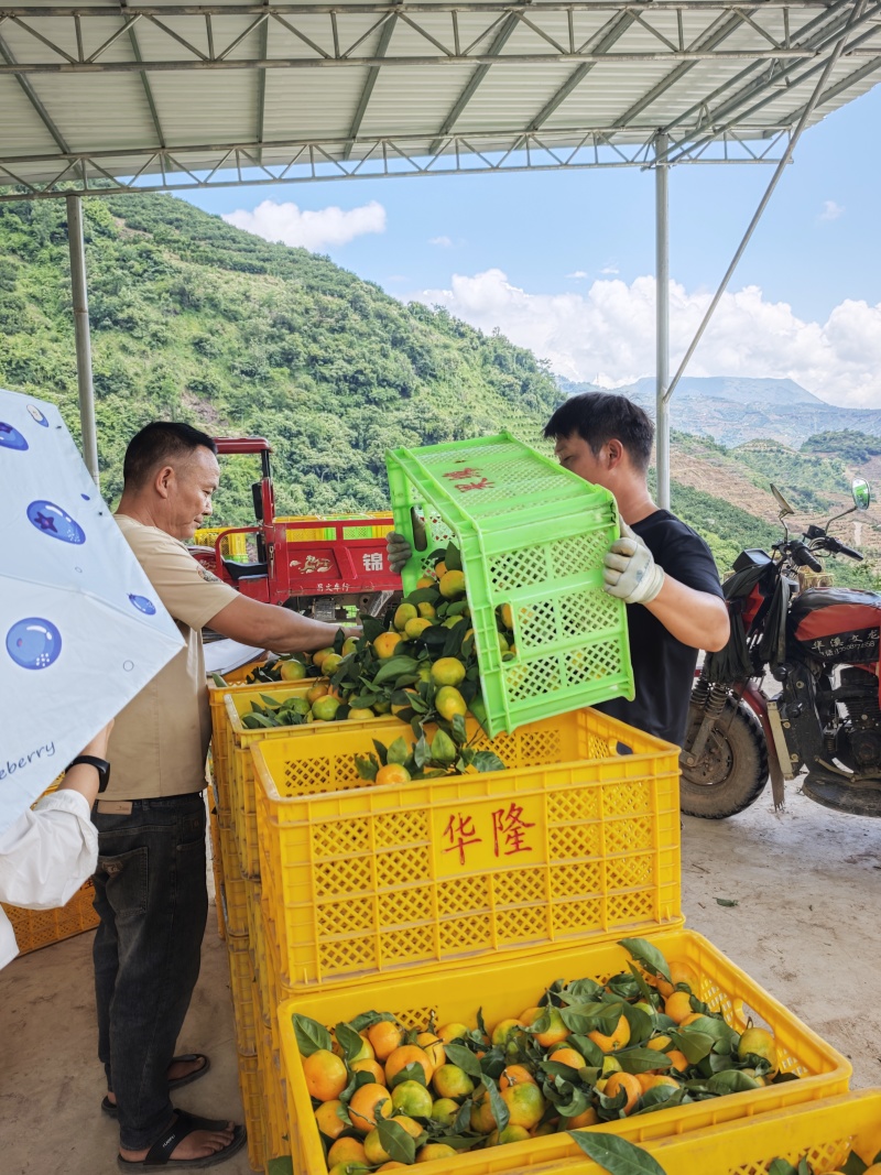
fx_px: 950
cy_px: 588
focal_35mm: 28
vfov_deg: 63.4
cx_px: 440
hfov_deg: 49.7
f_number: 1.44
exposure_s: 1/103
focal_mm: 6.68
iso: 50
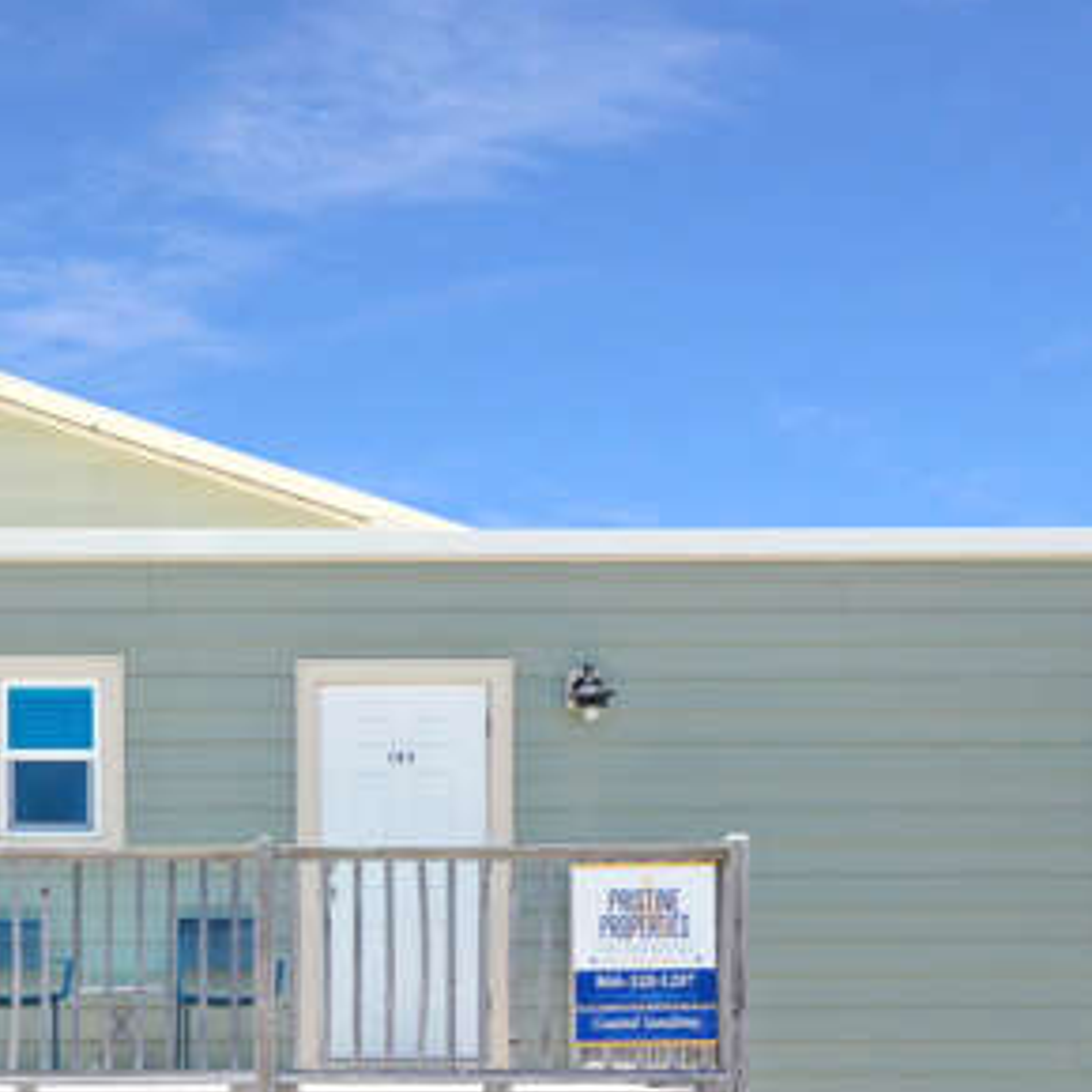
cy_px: 889
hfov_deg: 25.9
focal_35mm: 63
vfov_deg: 26.7
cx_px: -4
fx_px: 2248
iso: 100
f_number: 5
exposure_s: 1/320
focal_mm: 10.26
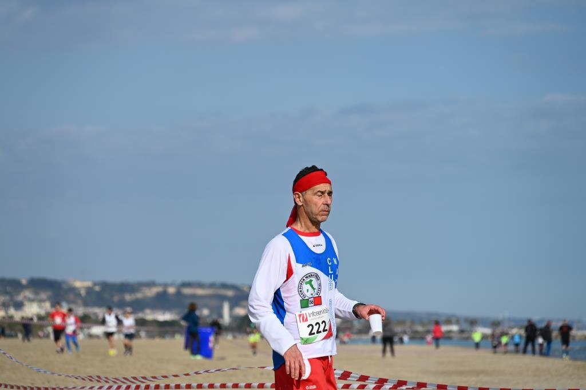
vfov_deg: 6.9
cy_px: 195
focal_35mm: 200
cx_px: 293
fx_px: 3253
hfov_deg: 10.3
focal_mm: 200
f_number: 7.1
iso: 100
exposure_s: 1/800
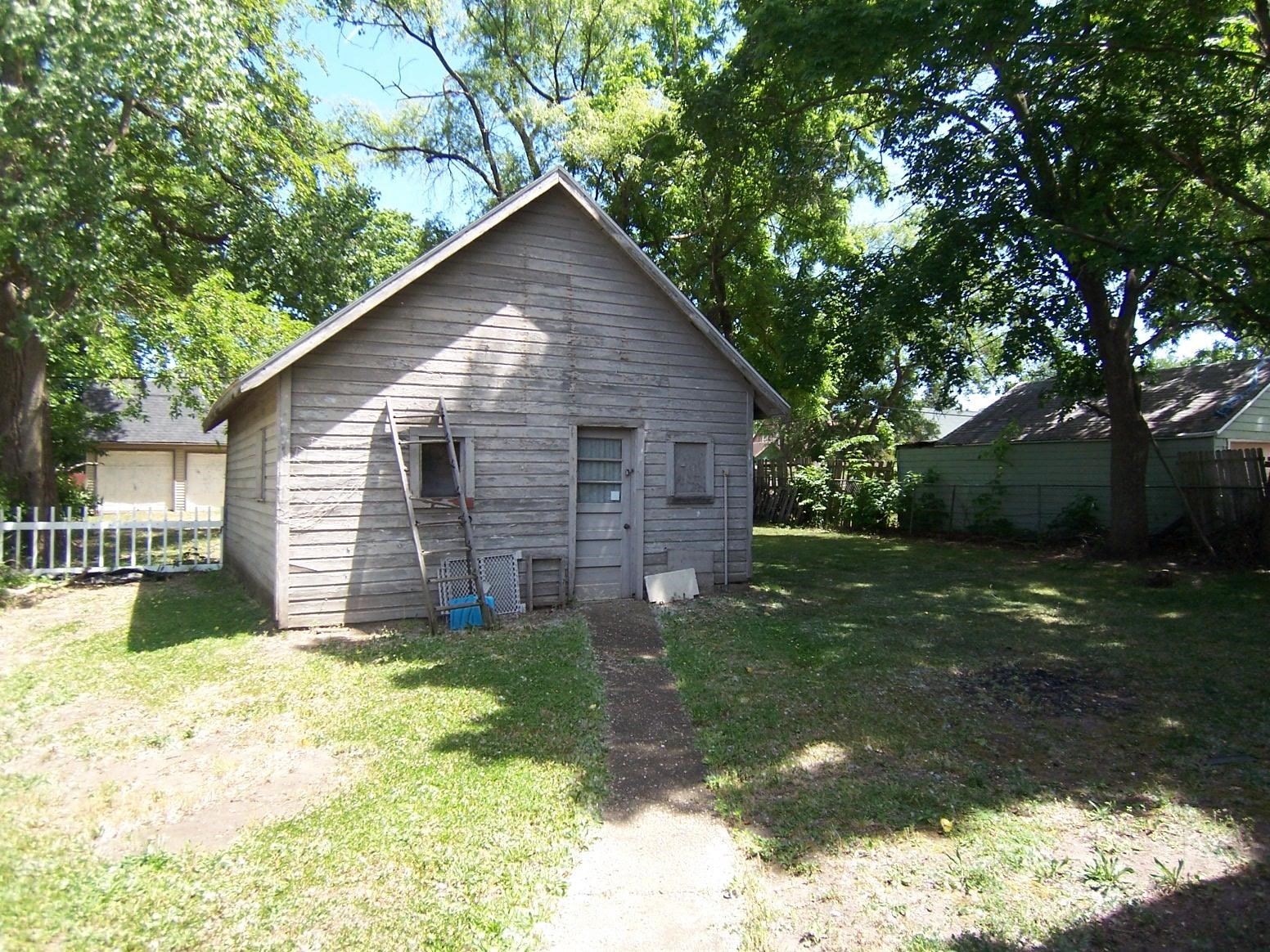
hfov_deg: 73.9
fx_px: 844
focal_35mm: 23
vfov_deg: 58.9
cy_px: 476
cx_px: 635
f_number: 2.8
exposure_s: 1/250
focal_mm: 3.8
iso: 64
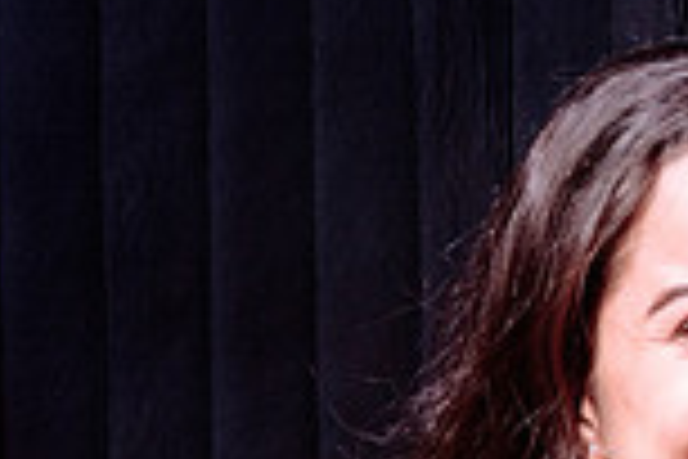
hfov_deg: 9.1
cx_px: 785
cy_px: 826
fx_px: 4300
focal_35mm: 225
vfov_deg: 6.0
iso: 800
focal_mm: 52
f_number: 3.2
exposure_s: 1/50
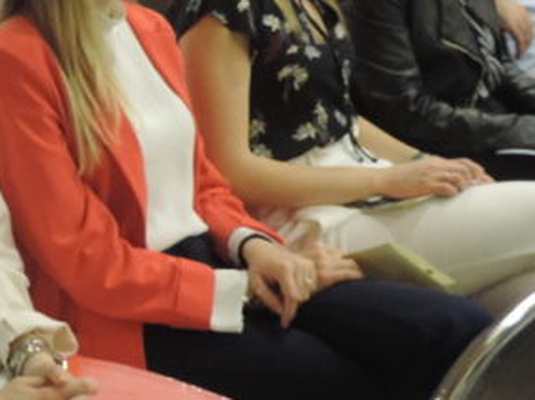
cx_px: -4
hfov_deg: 21.9
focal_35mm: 86
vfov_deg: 17.1
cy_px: 127
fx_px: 1328
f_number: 3
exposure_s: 1/25
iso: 400
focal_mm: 4.3
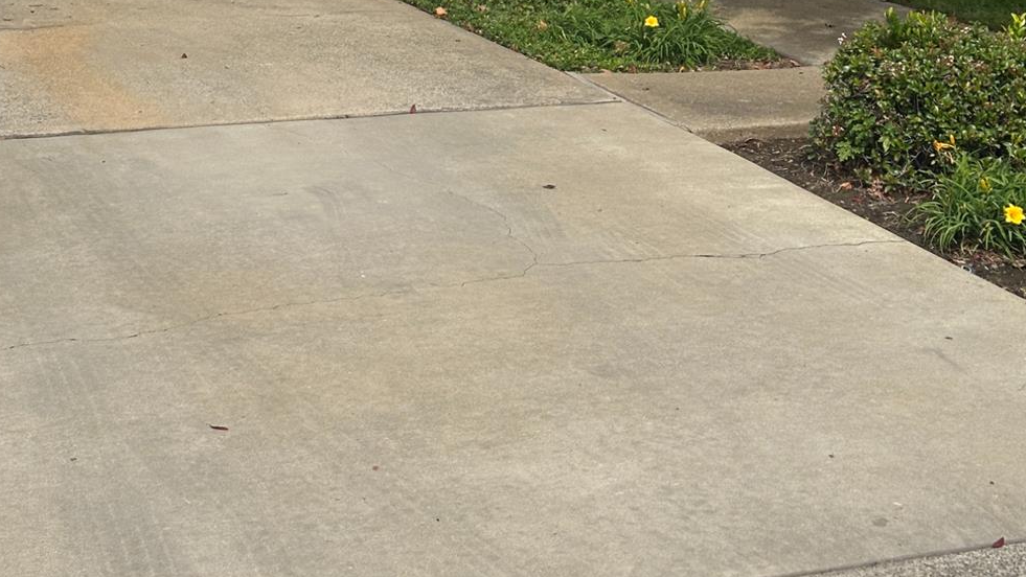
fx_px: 2177
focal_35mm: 80
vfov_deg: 14.5
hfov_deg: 26.5
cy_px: -149
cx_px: 443
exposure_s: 1/4367
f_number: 1.78
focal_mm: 6.86
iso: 64
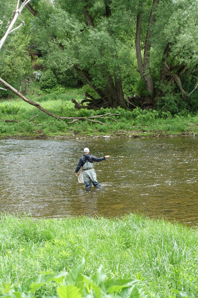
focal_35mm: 68
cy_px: 149
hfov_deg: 20.0
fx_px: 561
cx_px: 99
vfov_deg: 29.7
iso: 125
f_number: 4
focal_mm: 25
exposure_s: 1/200
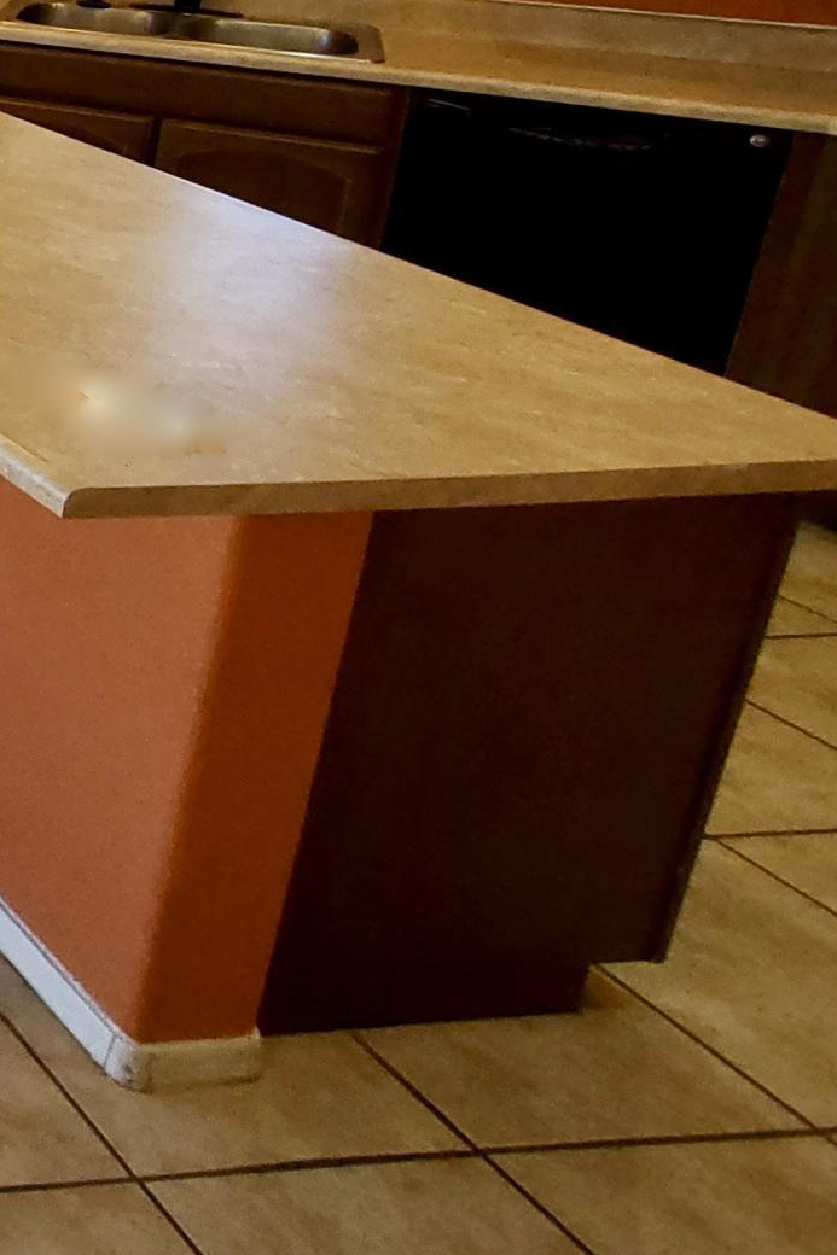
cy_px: 76
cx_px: -953
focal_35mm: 39
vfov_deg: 44.1
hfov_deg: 17.8
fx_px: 1360
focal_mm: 1.8
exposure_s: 1/59
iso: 125
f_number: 2.2
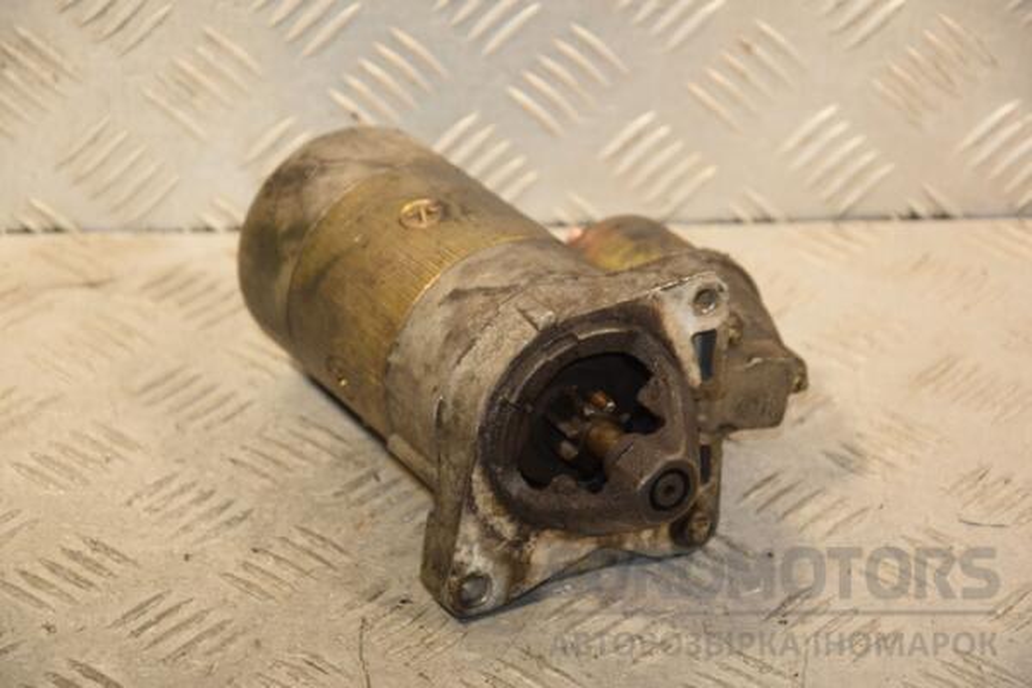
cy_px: 344
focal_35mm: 128
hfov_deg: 16.1
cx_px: 516
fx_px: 3655
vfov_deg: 10.8
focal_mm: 85
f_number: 5.6
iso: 800
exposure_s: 1/160
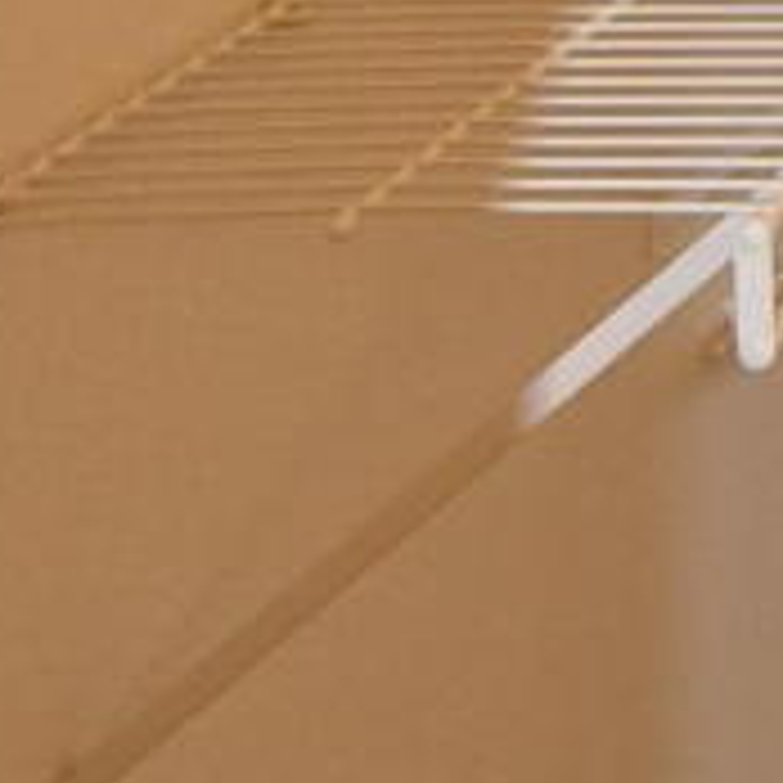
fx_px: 3762
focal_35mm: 147
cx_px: 1930
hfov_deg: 10.2
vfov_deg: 10.9
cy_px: -765
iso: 800
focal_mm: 10
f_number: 4.5
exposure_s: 1/80
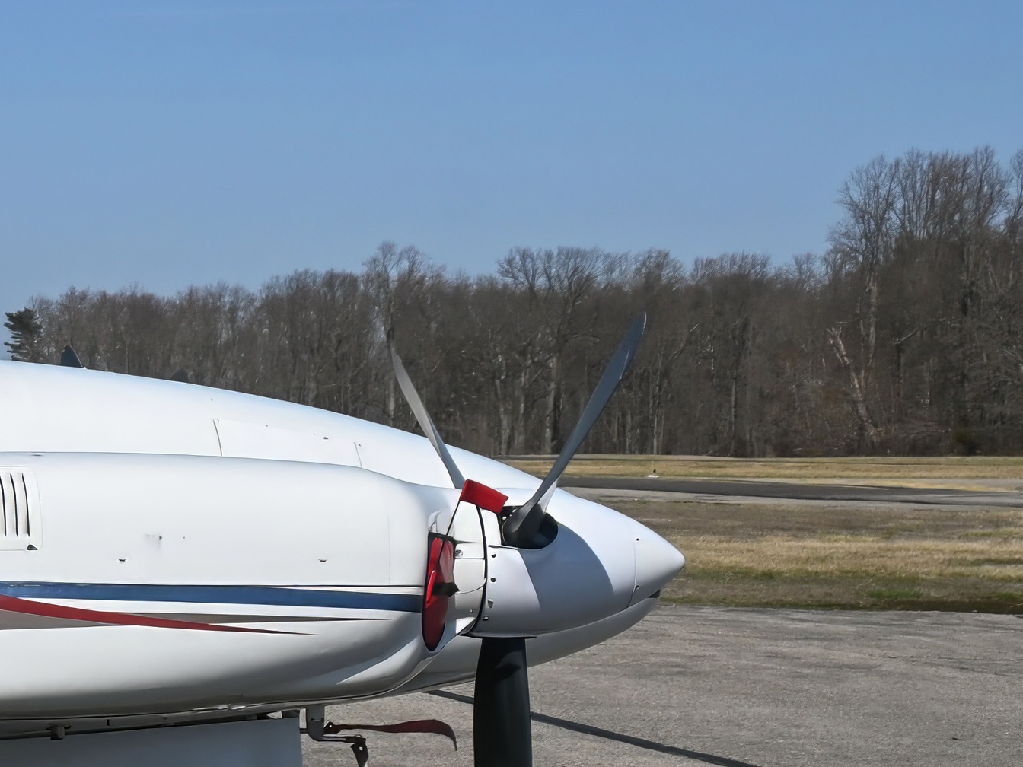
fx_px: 3693
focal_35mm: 125
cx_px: -1005
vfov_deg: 11.8
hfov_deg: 13.5
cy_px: 496
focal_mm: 21.5
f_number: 9
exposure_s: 1/640
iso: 160
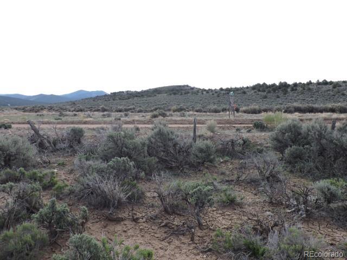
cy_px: 130
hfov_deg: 71.6
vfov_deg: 56.8
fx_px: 241
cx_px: 174
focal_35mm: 24
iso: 100
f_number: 3
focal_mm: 4.3
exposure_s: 1/640
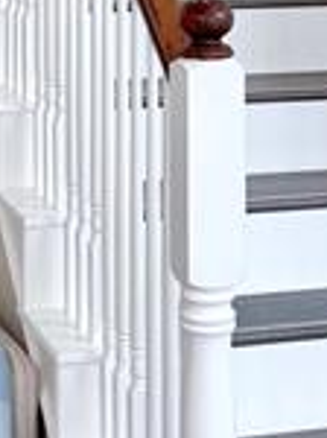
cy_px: -164
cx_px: 137
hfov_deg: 12.0
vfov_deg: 15.2
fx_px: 1554
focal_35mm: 123
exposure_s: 1/120
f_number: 1.78
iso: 100
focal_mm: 6.76
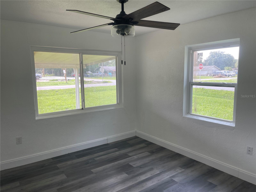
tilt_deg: -7.6
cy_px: 96
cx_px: 128
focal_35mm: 25
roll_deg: +0.1
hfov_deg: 69.4
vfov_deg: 54.9
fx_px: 185
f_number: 1.6
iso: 32
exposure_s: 1/129
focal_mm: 5.1
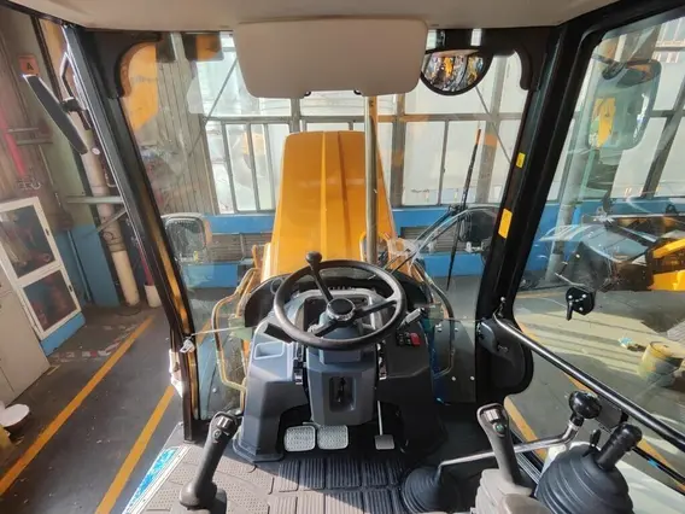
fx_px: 317
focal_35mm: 16
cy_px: 257
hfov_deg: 94.5
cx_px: 342
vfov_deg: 78.1
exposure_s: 1/57.5
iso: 50
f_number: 2.4
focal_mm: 2.13
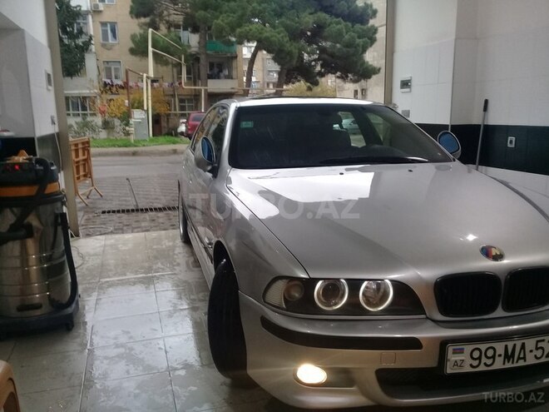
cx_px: 274
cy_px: 206
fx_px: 492
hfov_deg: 58.4
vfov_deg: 45.4
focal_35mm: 31
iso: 64
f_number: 2.2
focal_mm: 3.3
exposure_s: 1/33
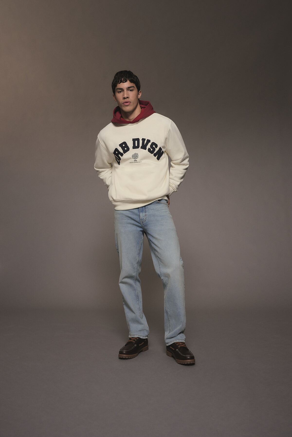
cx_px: 146
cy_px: 218
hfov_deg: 37.9
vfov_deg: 54.4
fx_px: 426
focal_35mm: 35
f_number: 4.5
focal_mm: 35
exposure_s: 1/200
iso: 500
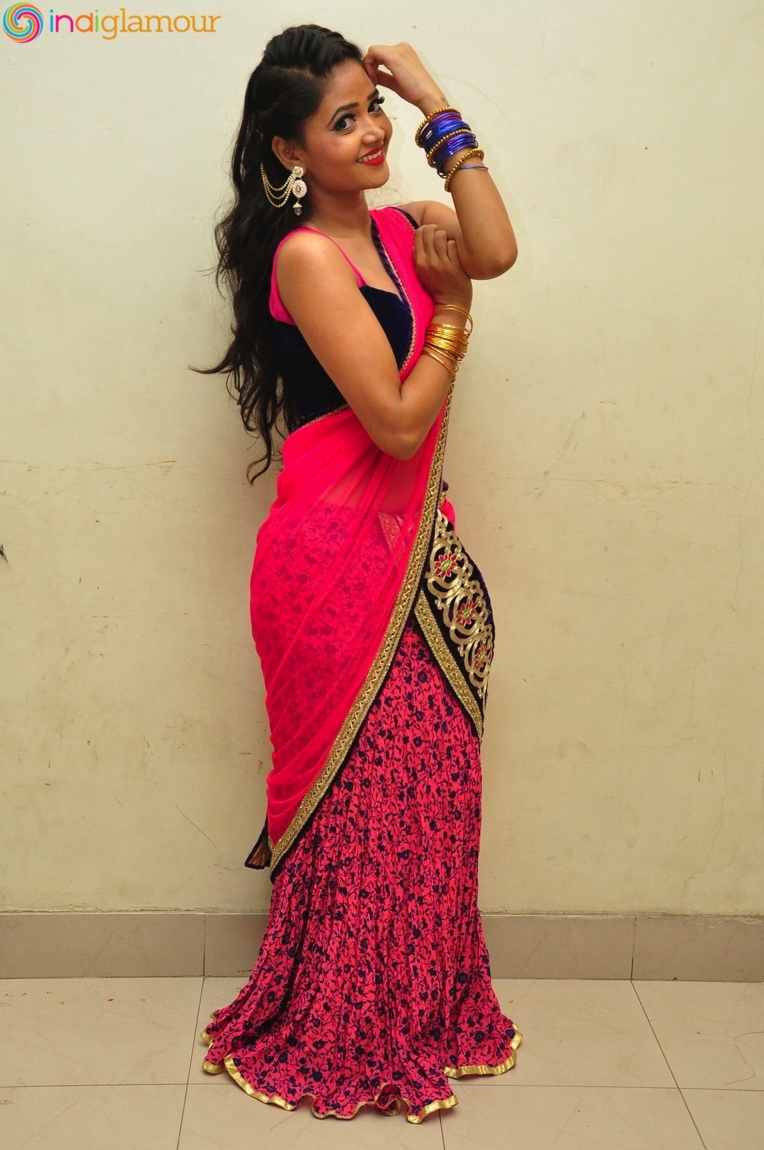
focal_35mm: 45
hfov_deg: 29.8
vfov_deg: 43.7
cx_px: 382
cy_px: 575
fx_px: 1436
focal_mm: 30
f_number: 7.1
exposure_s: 1/125
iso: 1600
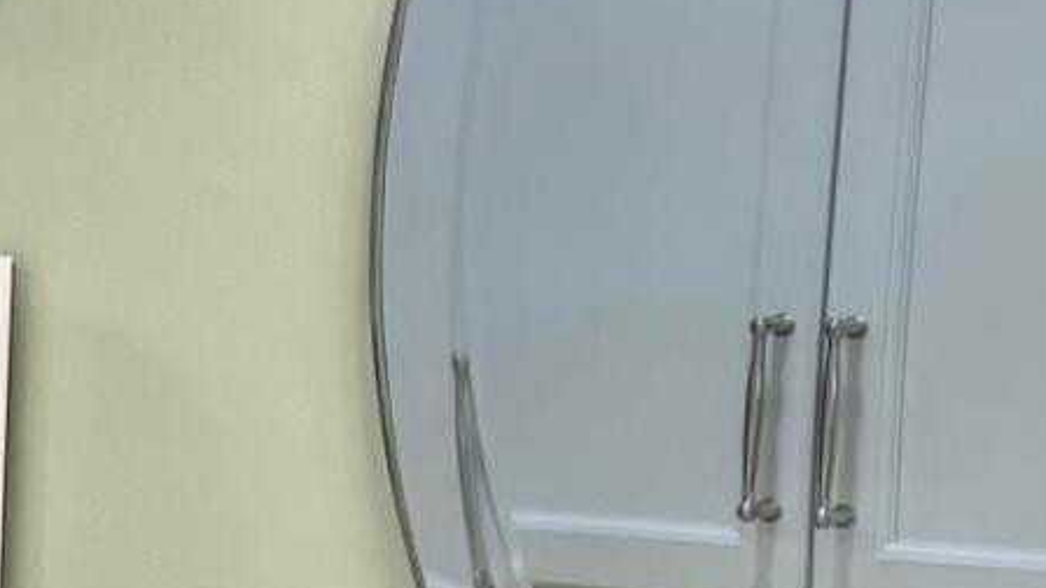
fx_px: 5048
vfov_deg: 6.6
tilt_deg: -7.8
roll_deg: +0.9
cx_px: -1856
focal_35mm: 182
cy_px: 884
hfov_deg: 9.7
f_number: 1.6
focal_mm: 4.2
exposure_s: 1/133
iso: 32
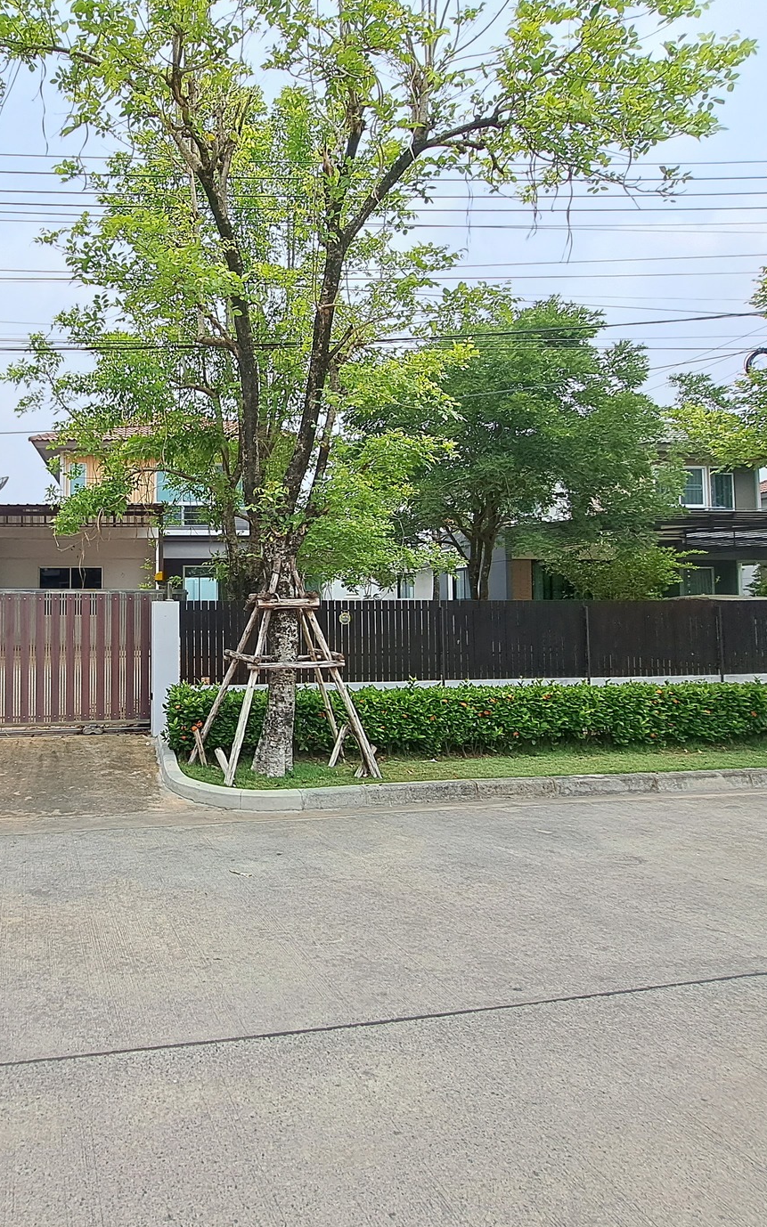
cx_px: 144
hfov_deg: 55.1
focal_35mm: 20
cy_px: 577
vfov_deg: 85.0
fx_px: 669
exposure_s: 1/1279
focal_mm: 1.74
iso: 50
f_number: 2.2
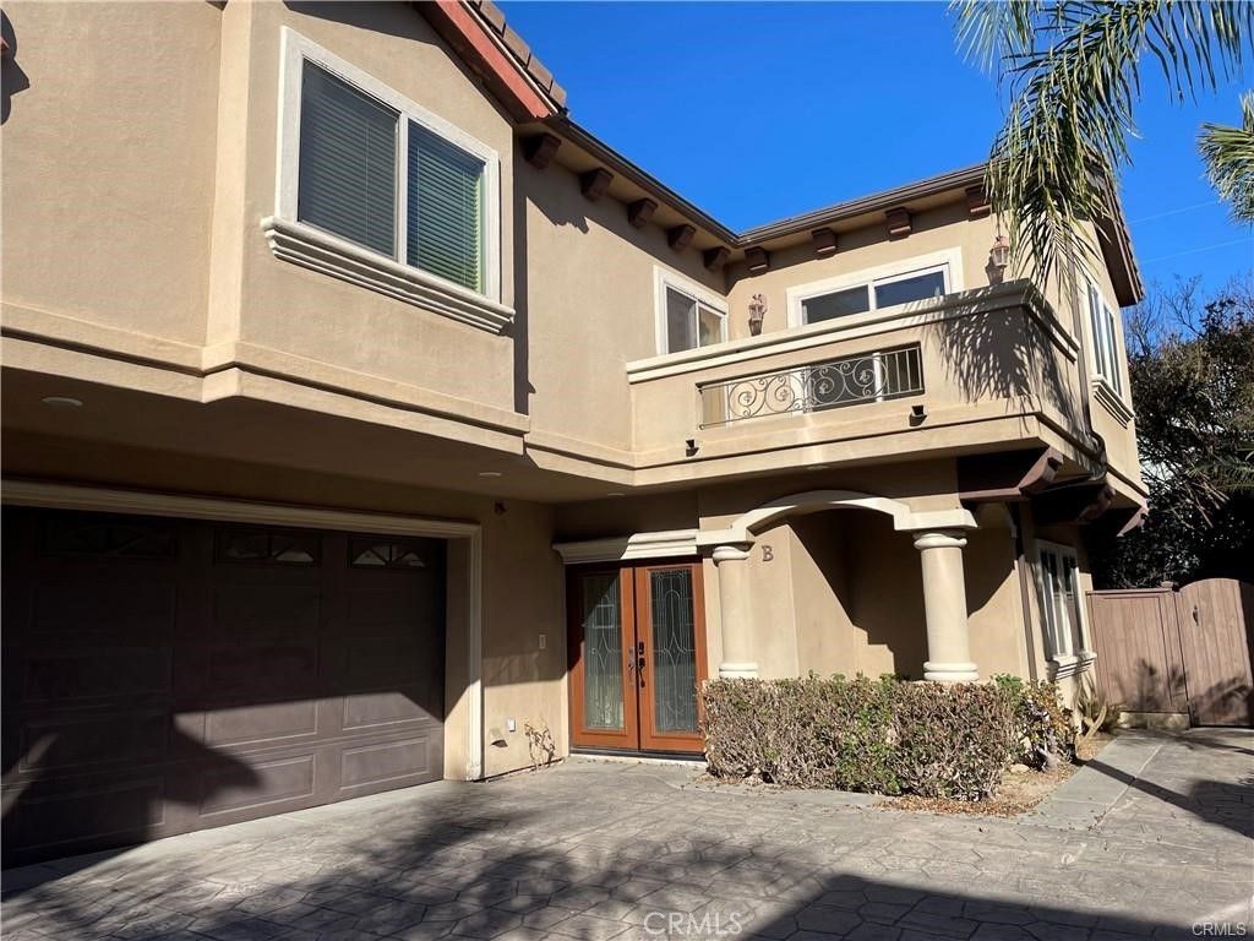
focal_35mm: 26
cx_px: 627
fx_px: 942
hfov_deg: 67.3
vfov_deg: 53.1
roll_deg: +2.5
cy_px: 470
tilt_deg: +10.7
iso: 32
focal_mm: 4.2
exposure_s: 1/3861
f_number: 1.6
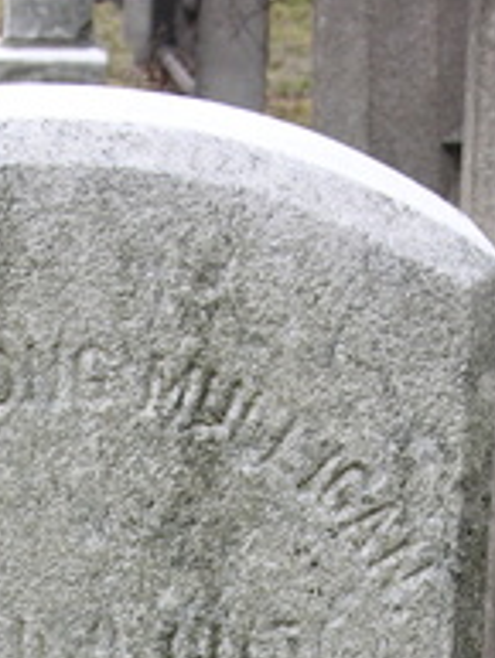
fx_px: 4152
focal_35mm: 218
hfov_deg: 6.8
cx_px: 108
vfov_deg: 8.9
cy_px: 978
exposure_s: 1/96.5
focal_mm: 18
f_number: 4.2
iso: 50
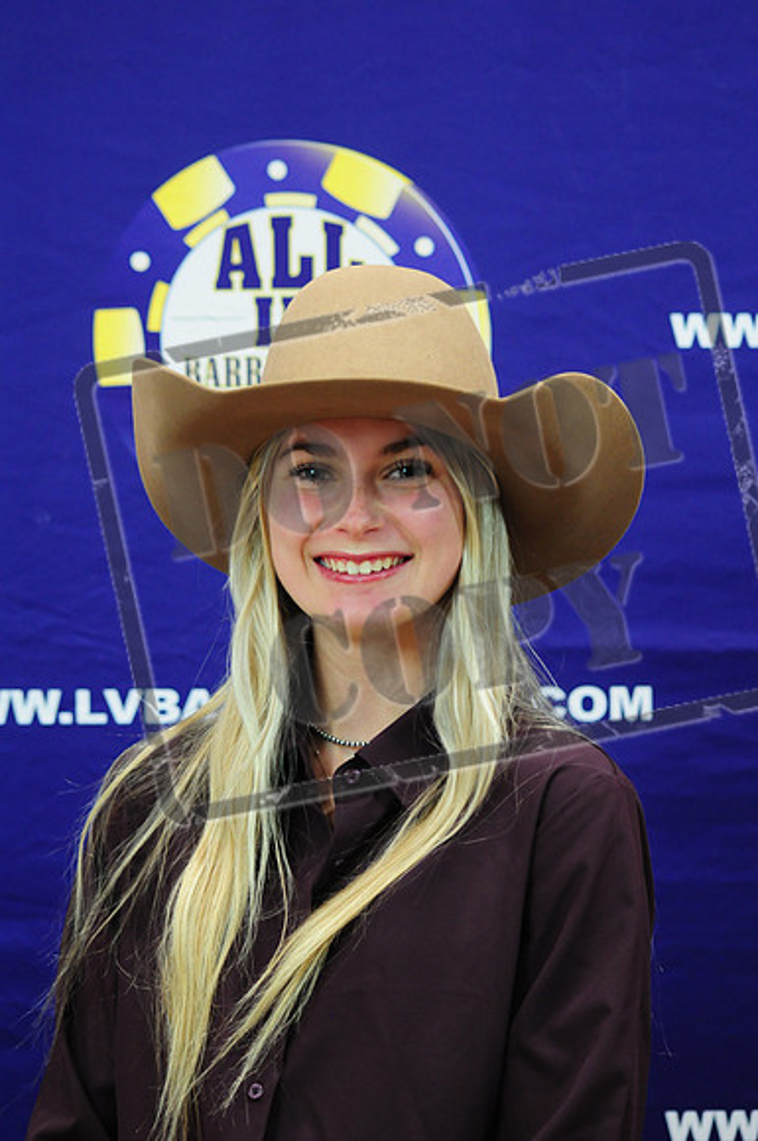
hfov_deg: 13.0
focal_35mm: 105
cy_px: 570
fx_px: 3326
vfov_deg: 19.5
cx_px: 379
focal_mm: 70
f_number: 4
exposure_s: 1/125
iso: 1250
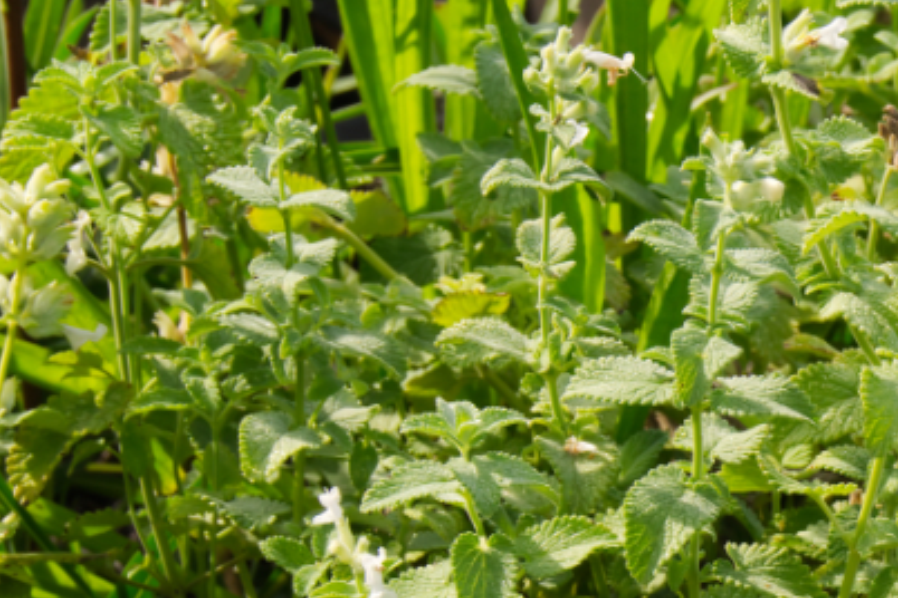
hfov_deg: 8.3
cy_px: 437
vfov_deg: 5.6
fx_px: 6148
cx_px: 1034
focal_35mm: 246
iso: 250
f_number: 13
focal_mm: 55
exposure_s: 1/100
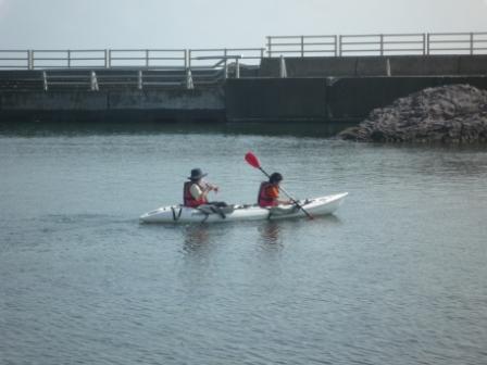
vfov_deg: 11.9
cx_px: 244
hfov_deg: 15.8
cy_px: 182
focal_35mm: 125
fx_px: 1759
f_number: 5.9
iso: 100
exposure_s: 1/500
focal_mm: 22
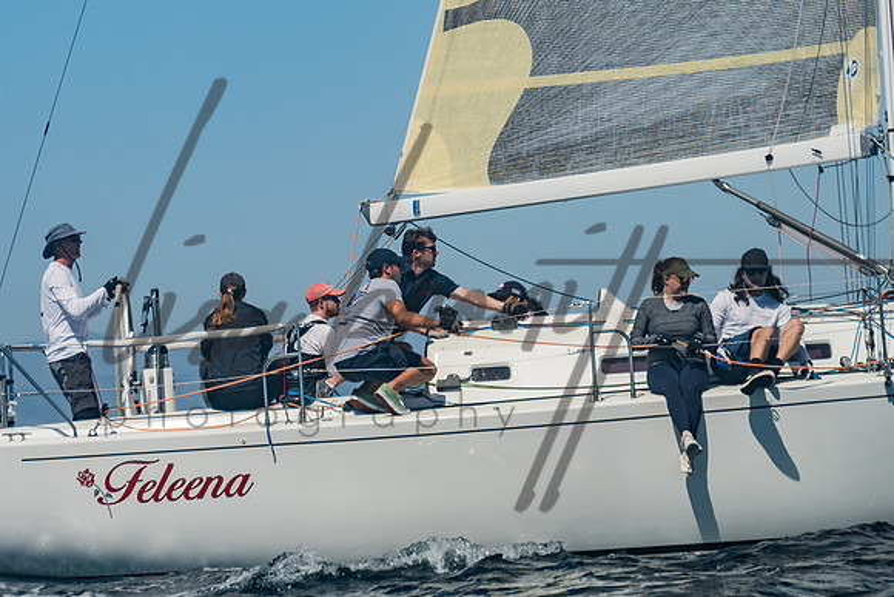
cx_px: 336
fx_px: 5614
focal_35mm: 226
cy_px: 197
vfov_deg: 6.1
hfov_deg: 9.1
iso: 160
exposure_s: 1/1000
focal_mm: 145
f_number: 6.3
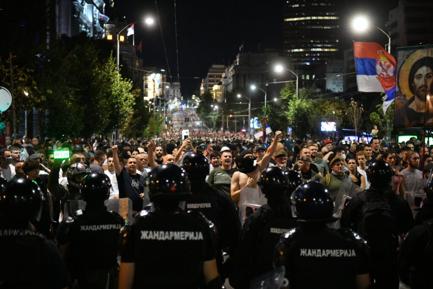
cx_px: 216
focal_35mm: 48
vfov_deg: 28.1
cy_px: 144
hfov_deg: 41.1
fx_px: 577
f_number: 2.8
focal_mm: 48
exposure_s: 1/80
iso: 6400
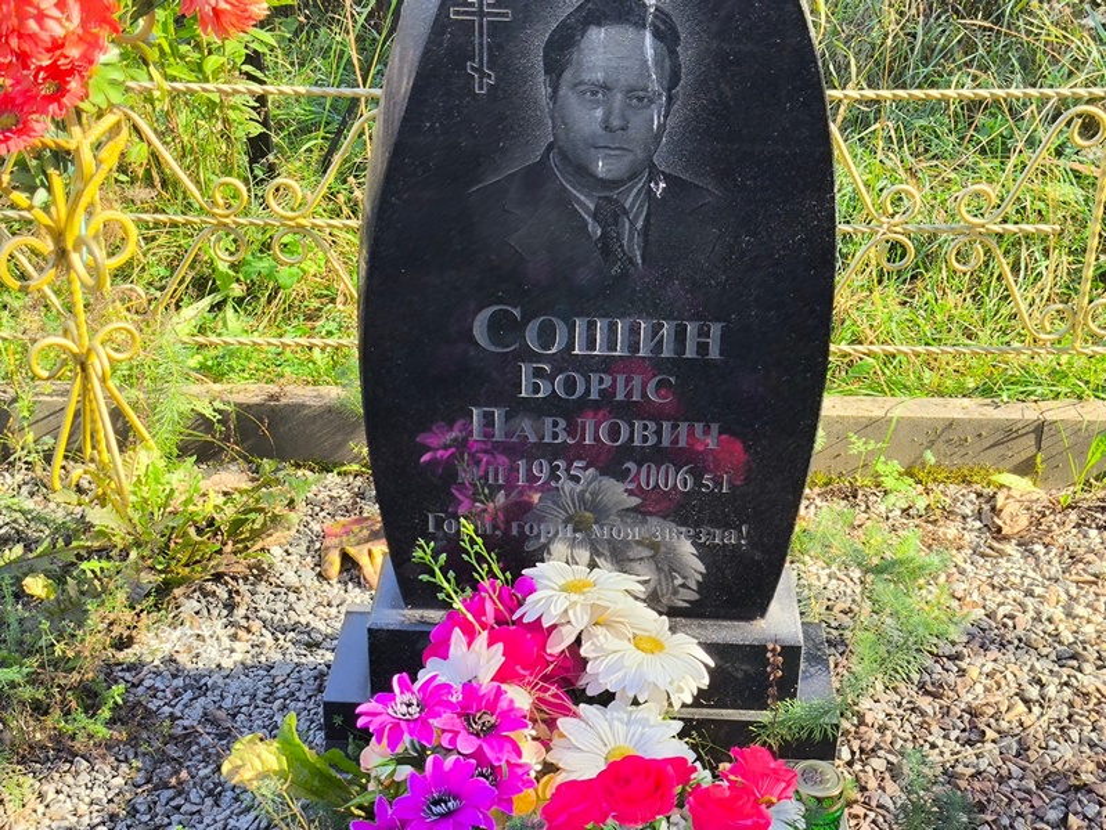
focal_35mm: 50
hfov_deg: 38.2
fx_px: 1598
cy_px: 415
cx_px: 553
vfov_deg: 29.1
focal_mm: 4.71
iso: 50
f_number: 1.7
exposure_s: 1/192
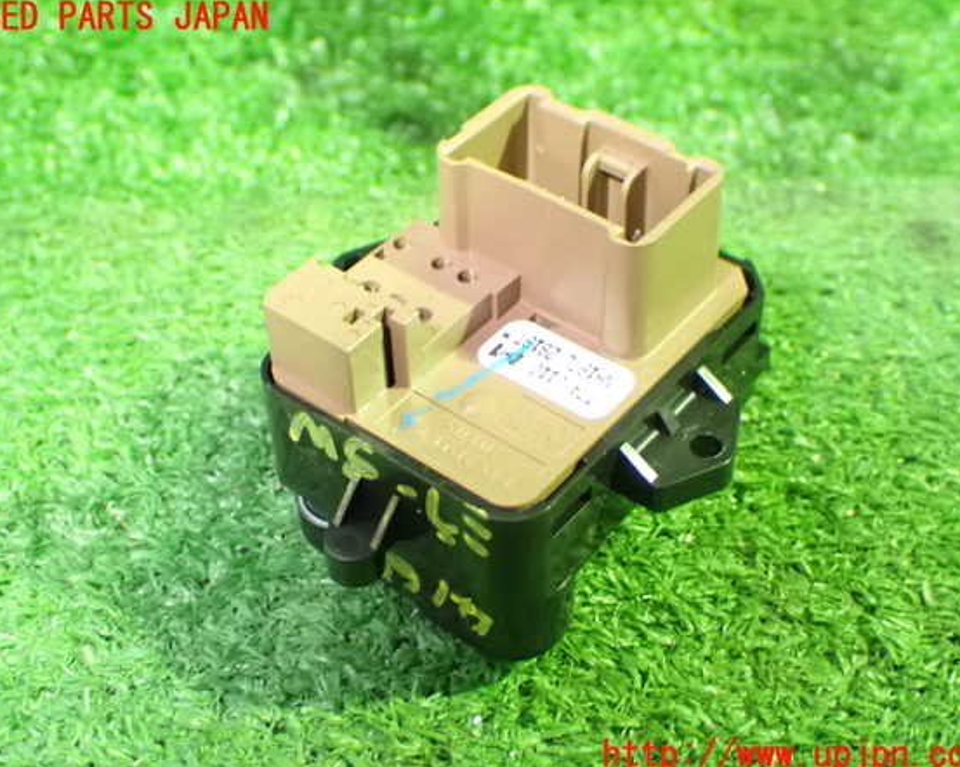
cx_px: 474
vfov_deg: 28.6
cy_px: 387
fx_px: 1505
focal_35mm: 53
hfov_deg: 35.4
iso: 1600
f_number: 3.2
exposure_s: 1/20
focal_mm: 9.01
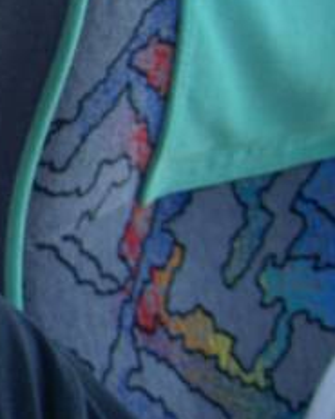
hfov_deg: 10.6
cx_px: -375
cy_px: 114
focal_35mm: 132
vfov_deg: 14.5
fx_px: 1635
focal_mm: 8
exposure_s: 1/60
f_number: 2.8
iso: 100
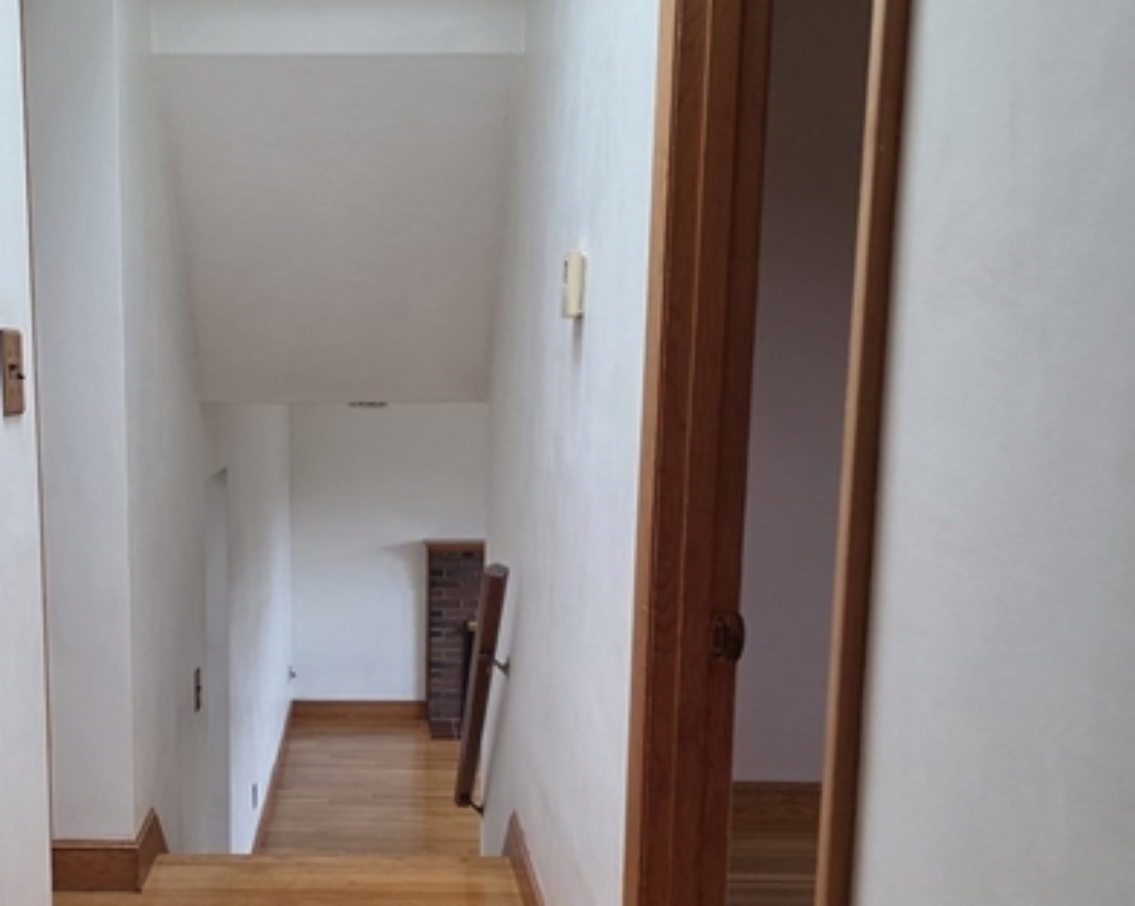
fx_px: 1477
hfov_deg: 41.2
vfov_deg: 33.7
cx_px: 339
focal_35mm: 44
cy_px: 622
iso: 160
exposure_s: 1/180
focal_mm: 6.3
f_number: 1.7
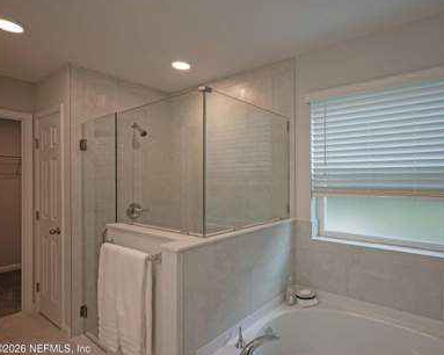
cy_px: 180
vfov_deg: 68.1
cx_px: 272
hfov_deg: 79.2
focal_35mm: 20
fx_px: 263
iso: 125
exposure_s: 1/250
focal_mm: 17
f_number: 8
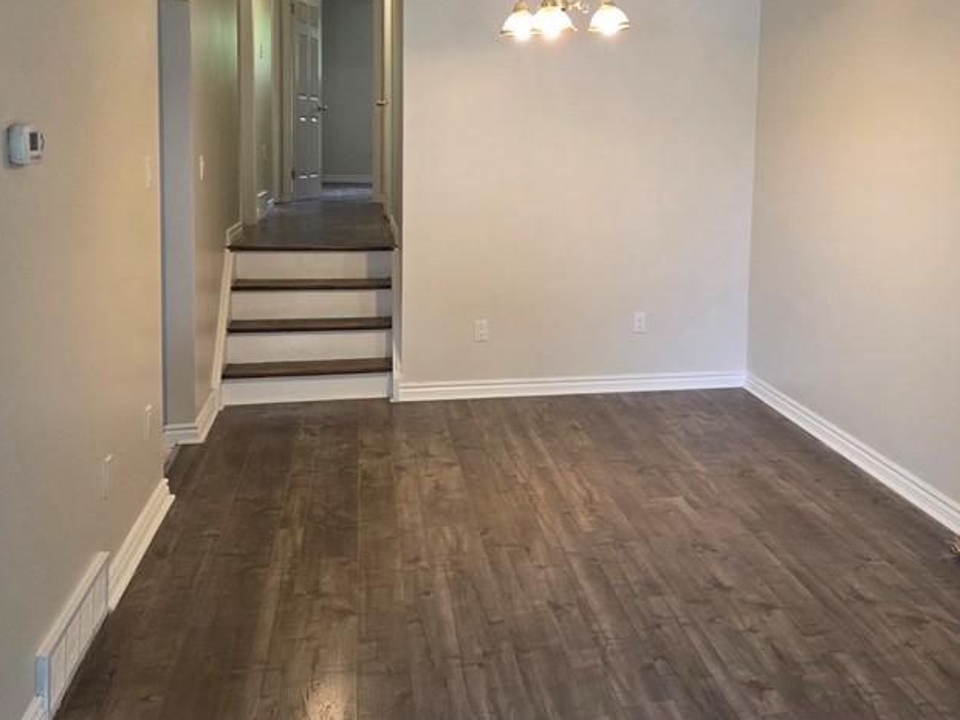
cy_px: 242
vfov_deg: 37.3
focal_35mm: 38
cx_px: 629
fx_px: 1054
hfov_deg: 48.3
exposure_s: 1/120
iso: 250
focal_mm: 5.4
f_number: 1.8
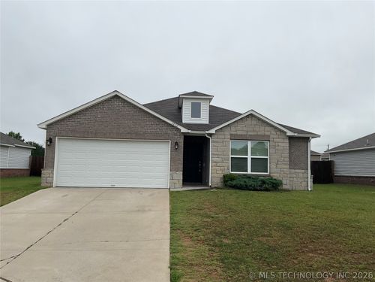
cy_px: 141
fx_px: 314
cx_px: 188
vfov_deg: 48.2
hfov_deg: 61.7
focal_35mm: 29
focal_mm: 3
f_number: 1.8
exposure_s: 1/700
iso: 16
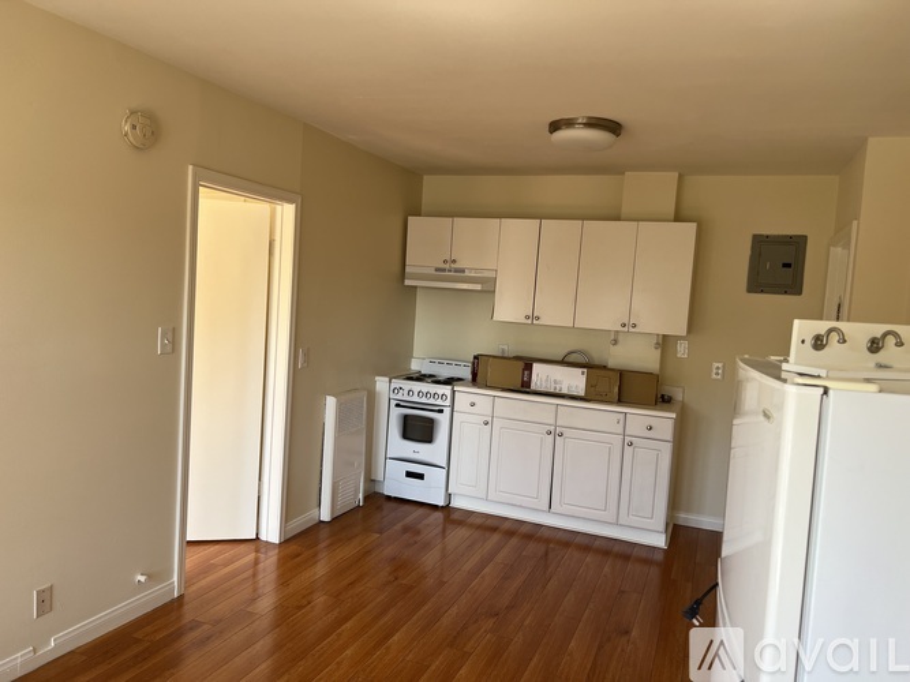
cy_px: 341
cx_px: 455
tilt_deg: -4.0
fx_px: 683
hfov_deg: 67.3
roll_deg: -3.9
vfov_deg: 53.0
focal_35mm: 26
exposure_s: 1/163
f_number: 1.5
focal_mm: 5.7
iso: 64
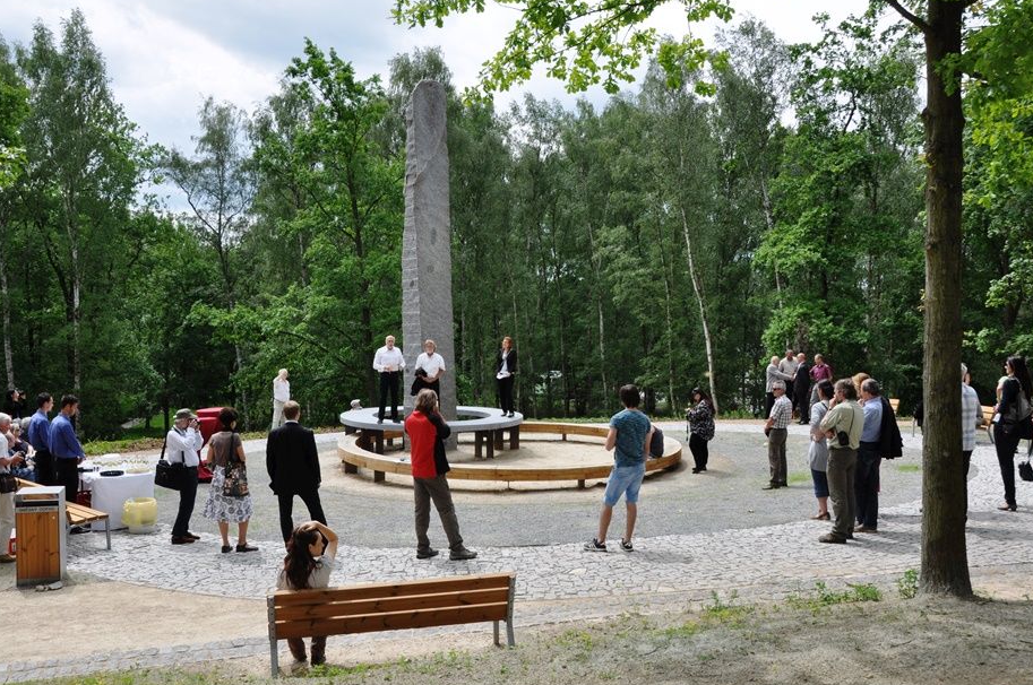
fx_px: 1060
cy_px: 339
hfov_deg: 51.9
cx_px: 519
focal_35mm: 37
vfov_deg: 35.8
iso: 200
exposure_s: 1/200
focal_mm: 22
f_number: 11
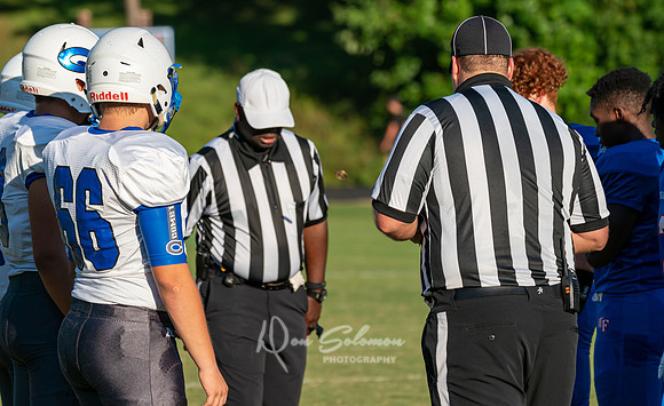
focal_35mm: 277
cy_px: 136
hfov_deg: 7.6
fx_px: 4980
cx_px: 258
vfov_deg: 4.7
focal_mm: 221
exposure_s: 1/1000
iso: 125
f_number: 5.6
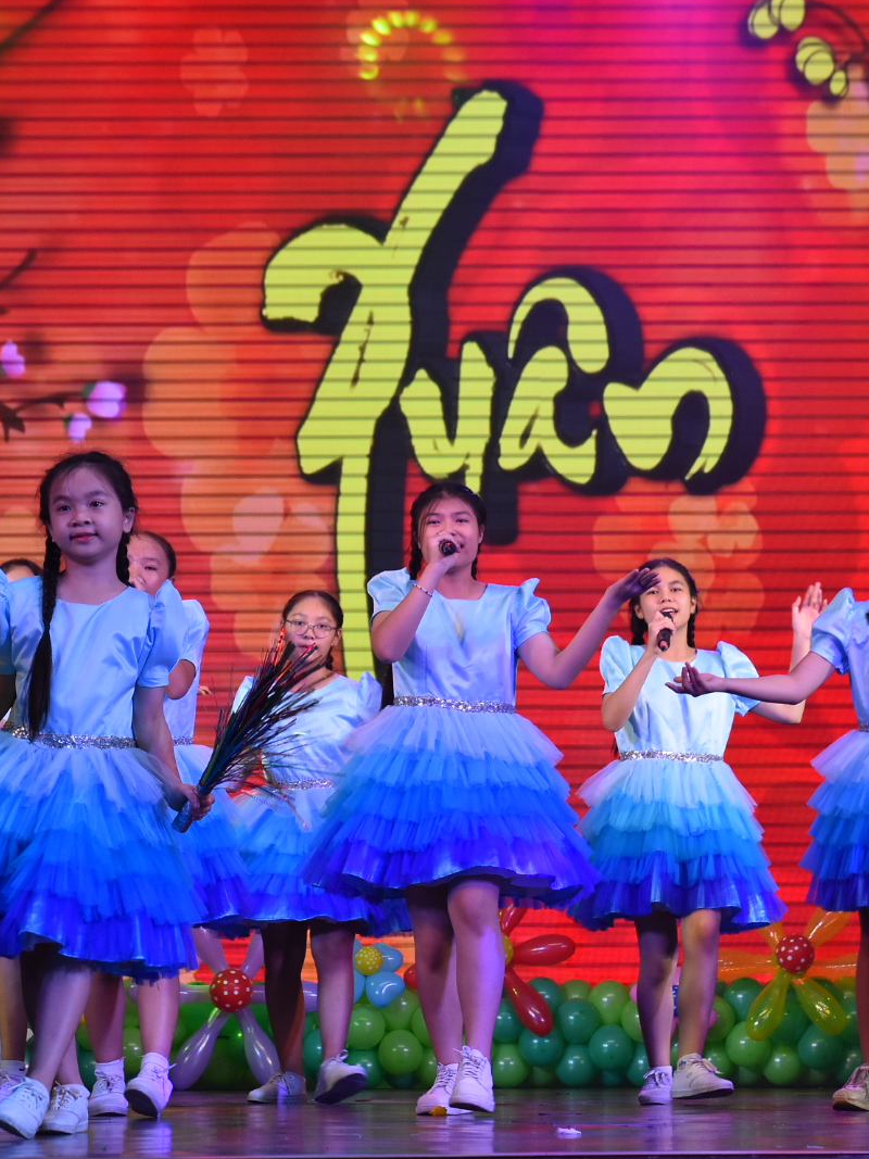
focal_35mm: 92
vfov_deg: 21.3
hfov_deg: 16.1
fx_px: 3080
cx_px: 489
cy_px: 574
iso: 1000
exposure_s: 1/200
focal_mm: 42
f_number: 5.6
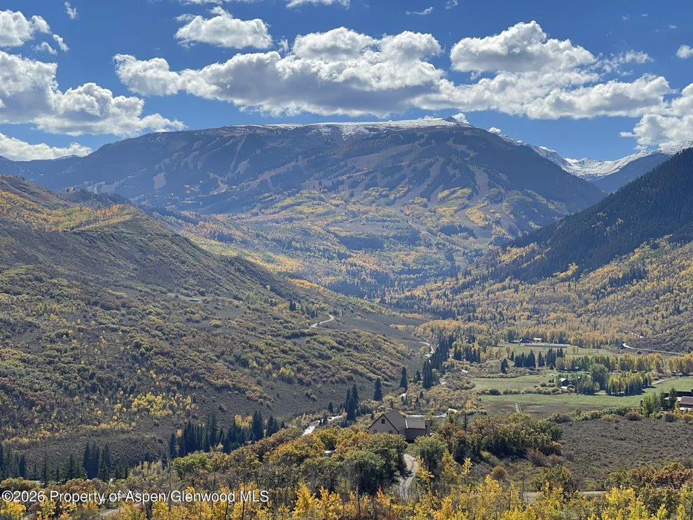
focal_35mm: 64
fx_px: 1281
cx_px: 346
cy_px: 260
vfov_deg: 22.9
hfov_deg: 30.3
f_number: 2.2
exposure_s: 1/2874
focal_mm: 7.5
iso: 32
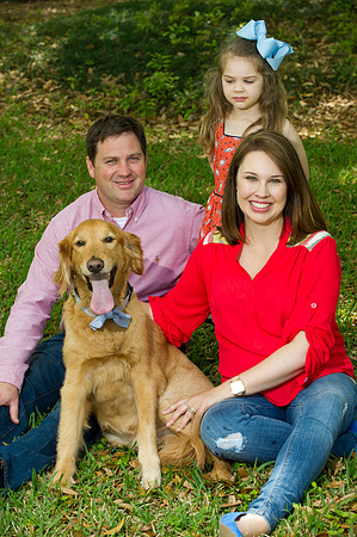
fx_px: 1565
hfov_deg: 13.0
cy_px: 268
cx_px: 178
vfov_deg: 19.5
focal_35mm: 105
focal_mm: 105
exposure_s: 1/160
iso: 400
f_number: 5.6
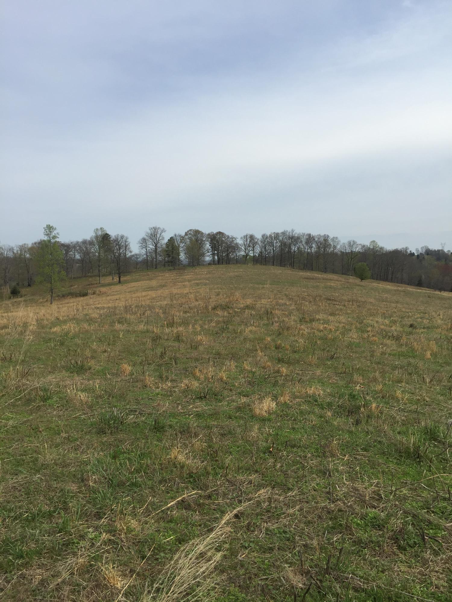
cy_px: 301
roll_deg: -0.7
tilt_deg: -1.9
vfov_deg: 61.7
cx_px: 226
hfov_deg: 48.2
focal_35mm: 29
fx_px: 505
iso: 32
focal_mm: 4.15
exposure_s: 1/2198
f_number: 2.2
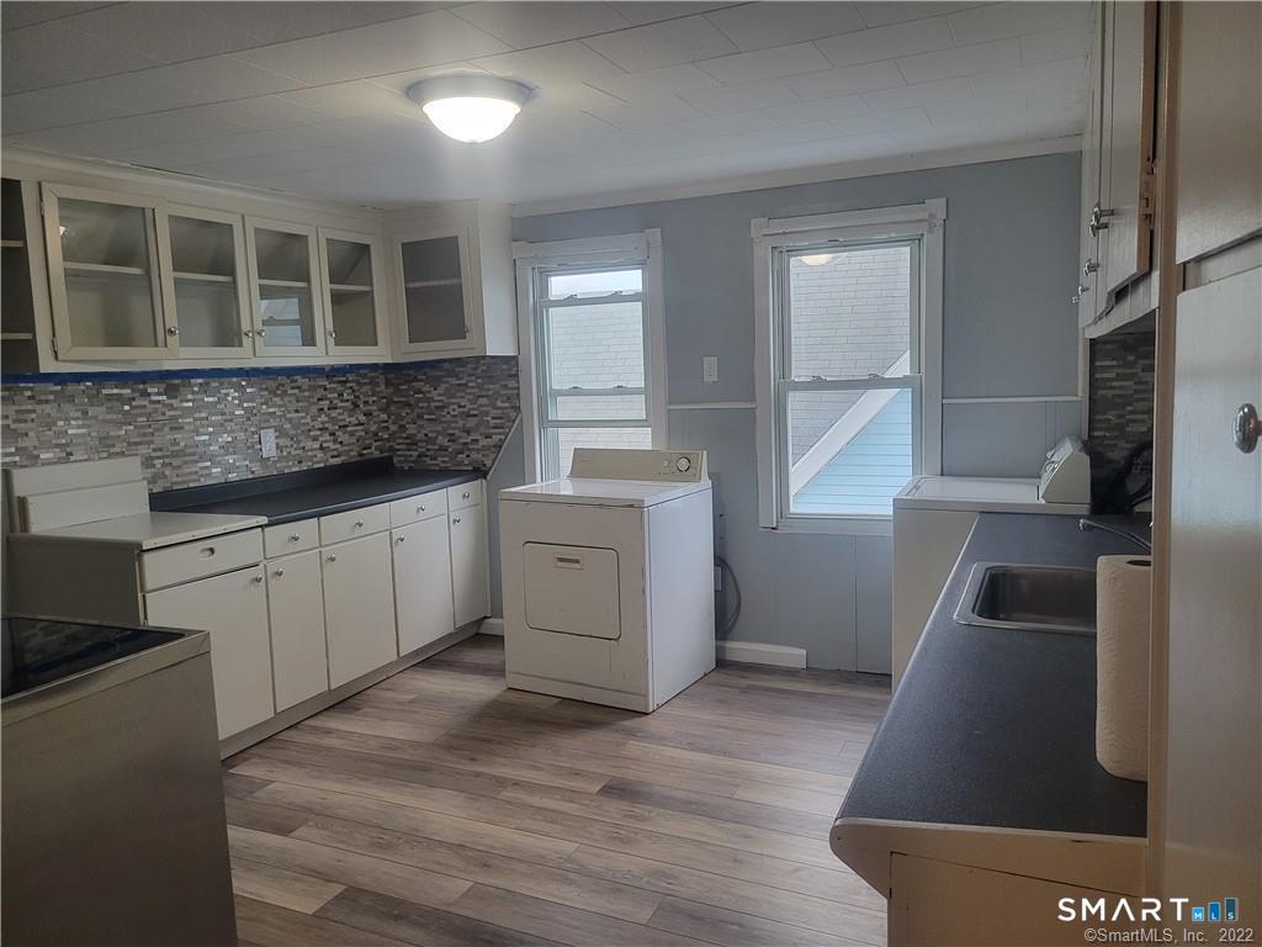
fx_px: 948
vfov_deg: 53.1
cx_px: 631
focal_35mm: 26
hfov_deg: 67.3
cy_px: 474
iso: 320
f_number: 1.8
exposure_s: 1/120
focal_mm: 5.4
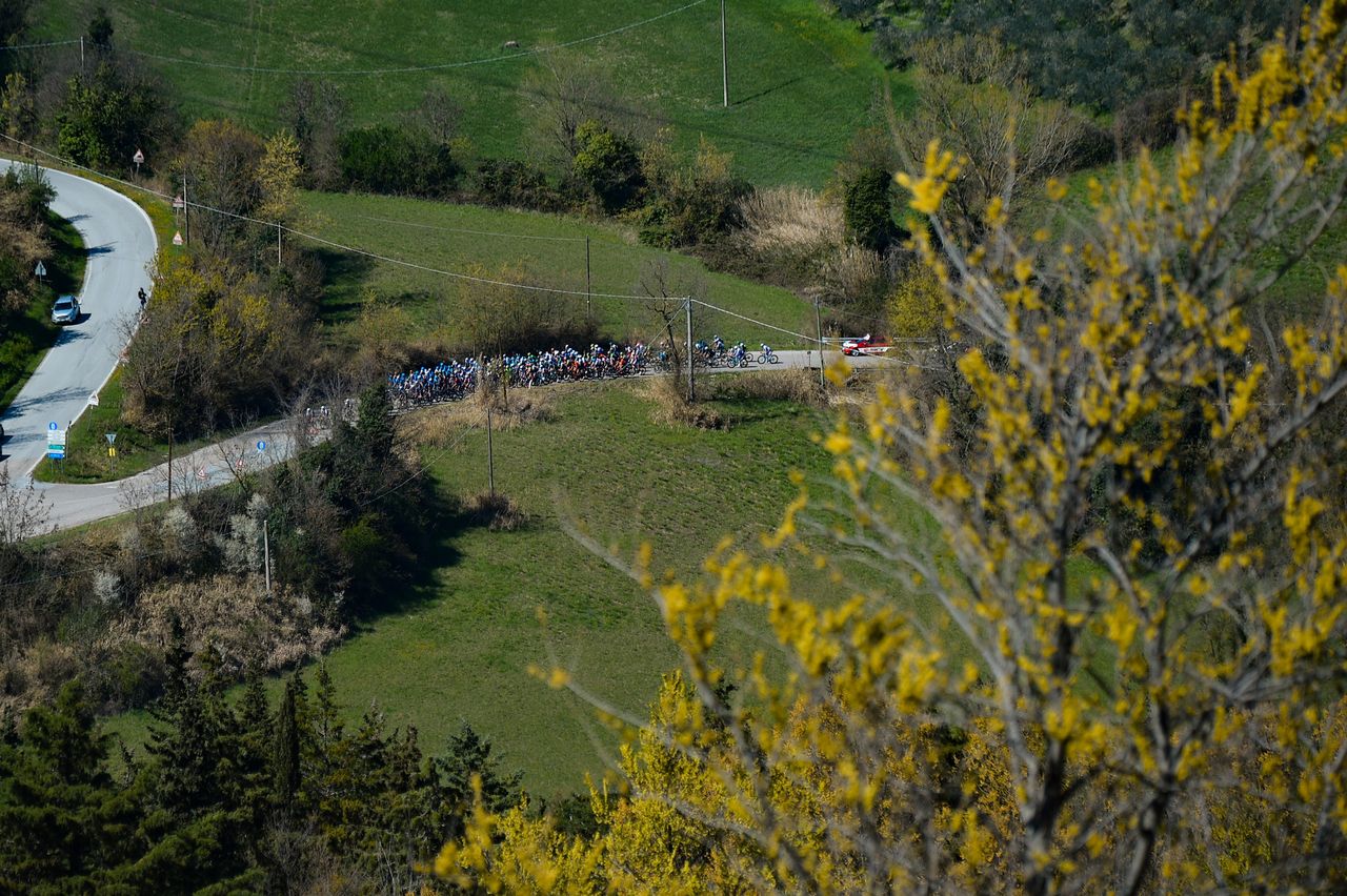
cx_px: 674
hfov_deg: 7.9
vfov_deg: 5.3
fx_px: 9723
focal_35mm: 260
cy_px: 448
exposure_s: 1/1000
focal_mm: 260
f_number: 5.6
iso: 160
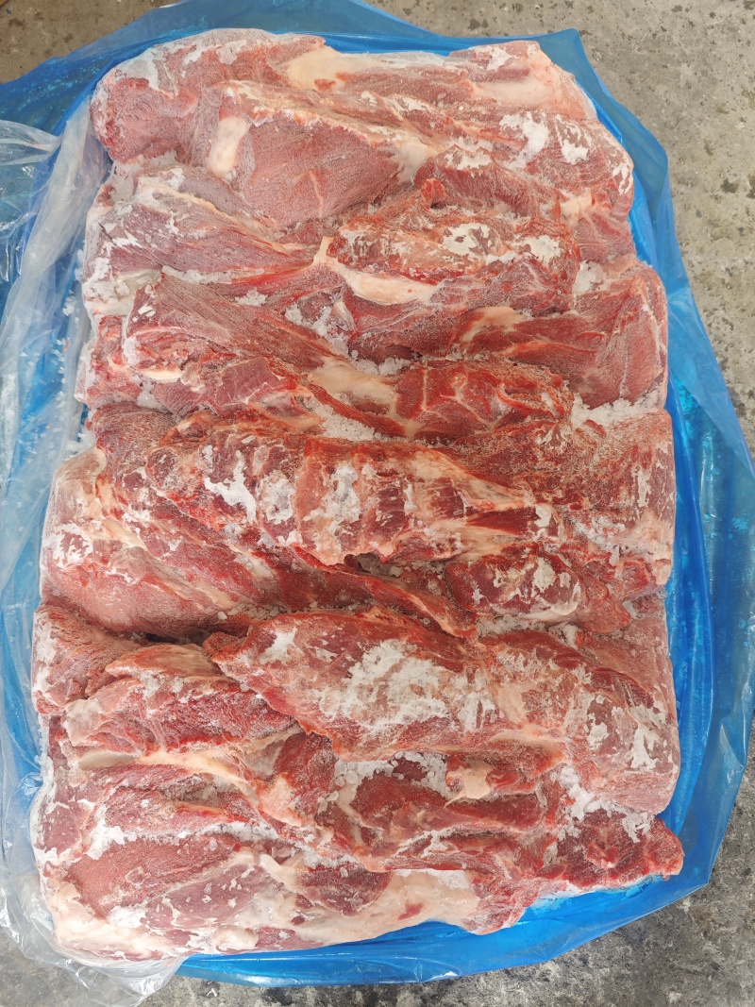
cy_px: 504
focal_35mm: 23
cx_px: 378
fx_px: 669
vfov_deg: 73.9
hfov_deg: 58.9
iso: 100
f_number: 1.6
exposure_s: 1/100
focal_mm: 6.55
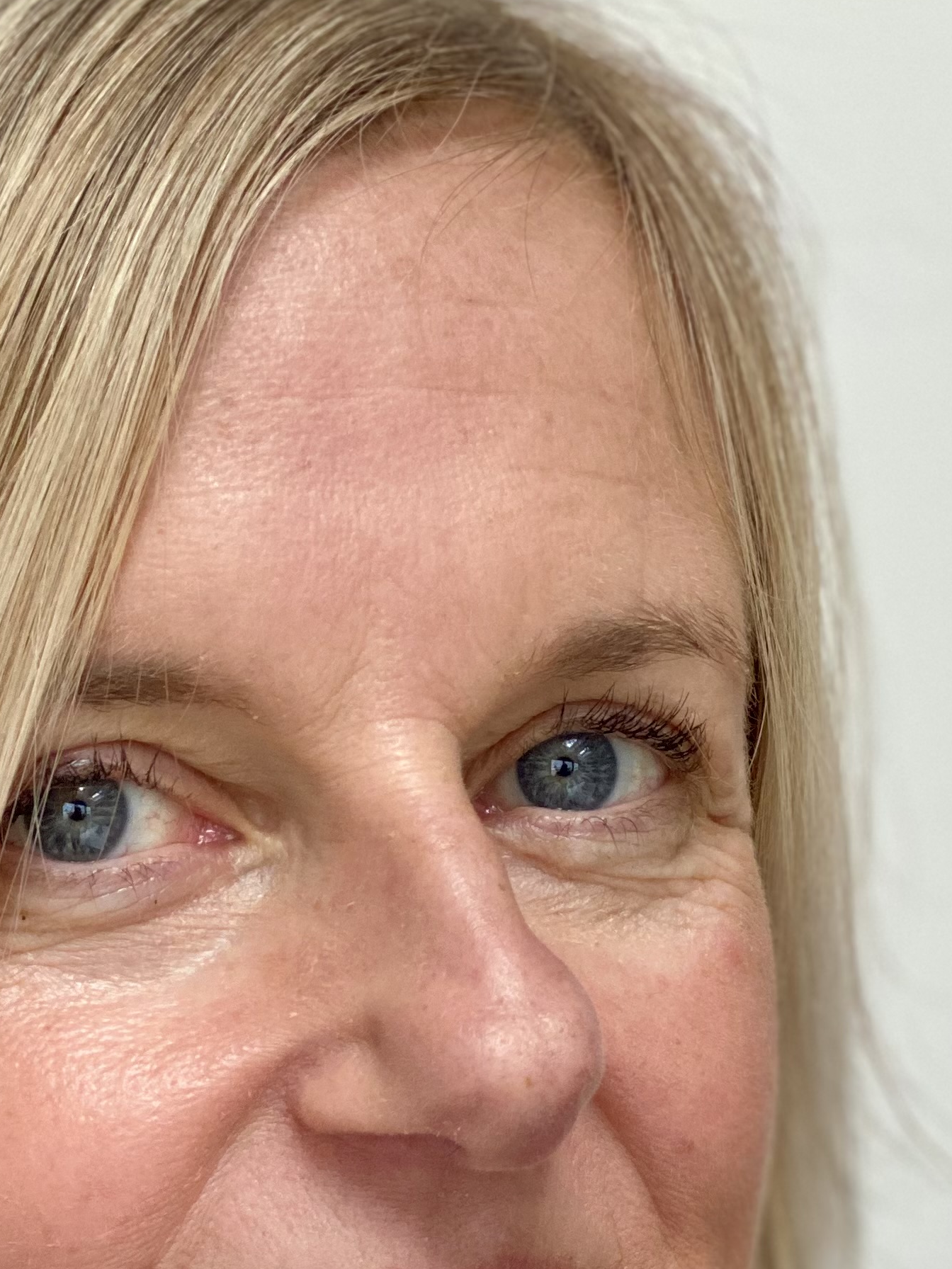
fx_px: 4290
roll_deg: +0.7
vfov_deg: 16.5
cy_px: 1248
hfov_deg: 12.6
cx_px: 234
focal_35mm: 117
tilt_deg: -7.9
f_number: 2
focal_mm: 6
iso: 125
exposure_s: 1/111
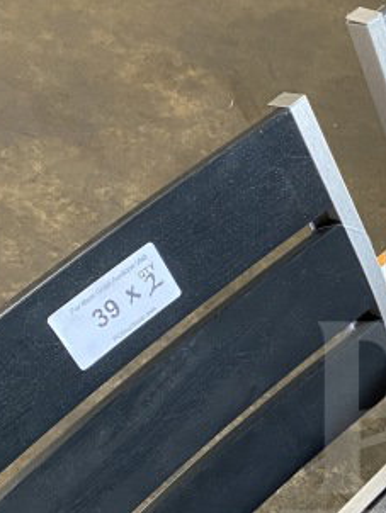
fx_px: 1039
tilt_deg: -58.0
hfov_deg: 19.7
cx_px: 469
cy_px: 456
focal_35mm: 70
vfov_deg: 26.9
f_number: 1.8
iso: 500
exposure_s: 1/60
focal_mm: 4.25
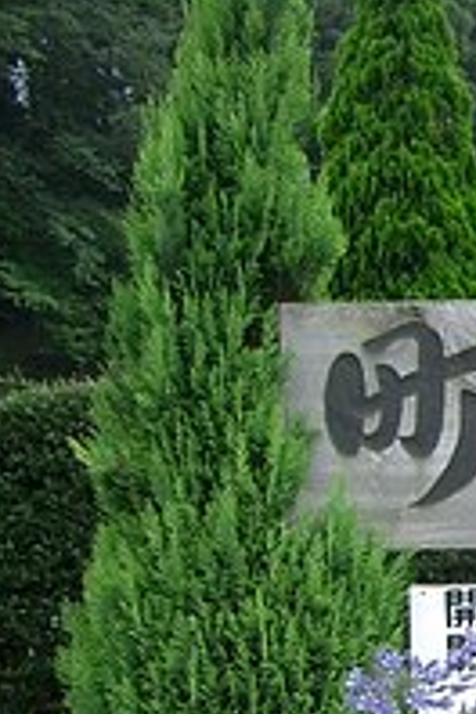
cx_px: 876
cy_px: 584
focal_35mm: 94
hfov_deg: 13.1
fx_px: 1864
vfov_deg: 21.4
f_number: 2.6
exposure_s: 1/200
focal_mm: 5.8
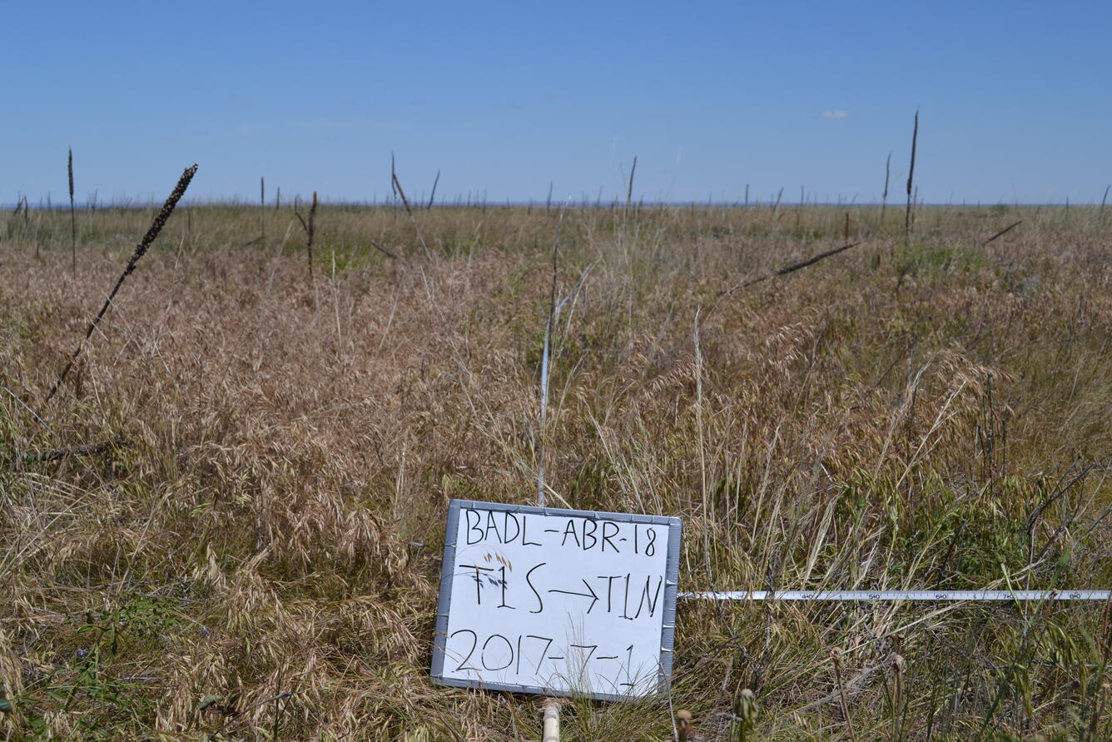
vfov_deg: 30.9
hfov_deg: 45.0
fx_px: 1344
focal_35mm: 44
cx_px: 556
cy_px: 371
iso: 100
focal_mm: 29
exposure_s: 1/200
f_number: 7.1
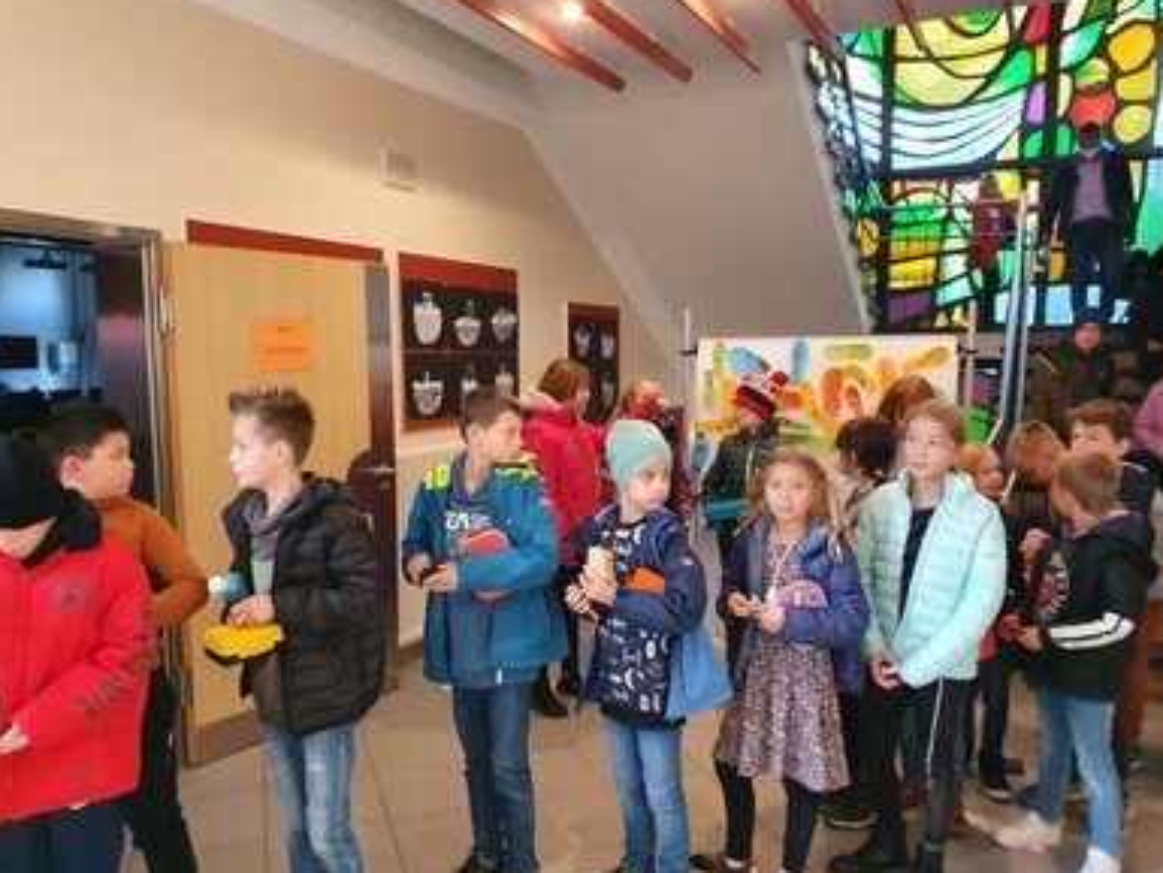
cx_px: 592
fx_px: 907
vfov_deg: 51.4
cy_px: 438
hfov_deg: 65.3
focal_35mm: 27
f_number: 2.4
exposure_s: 1/50
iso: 640
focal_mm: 4.32
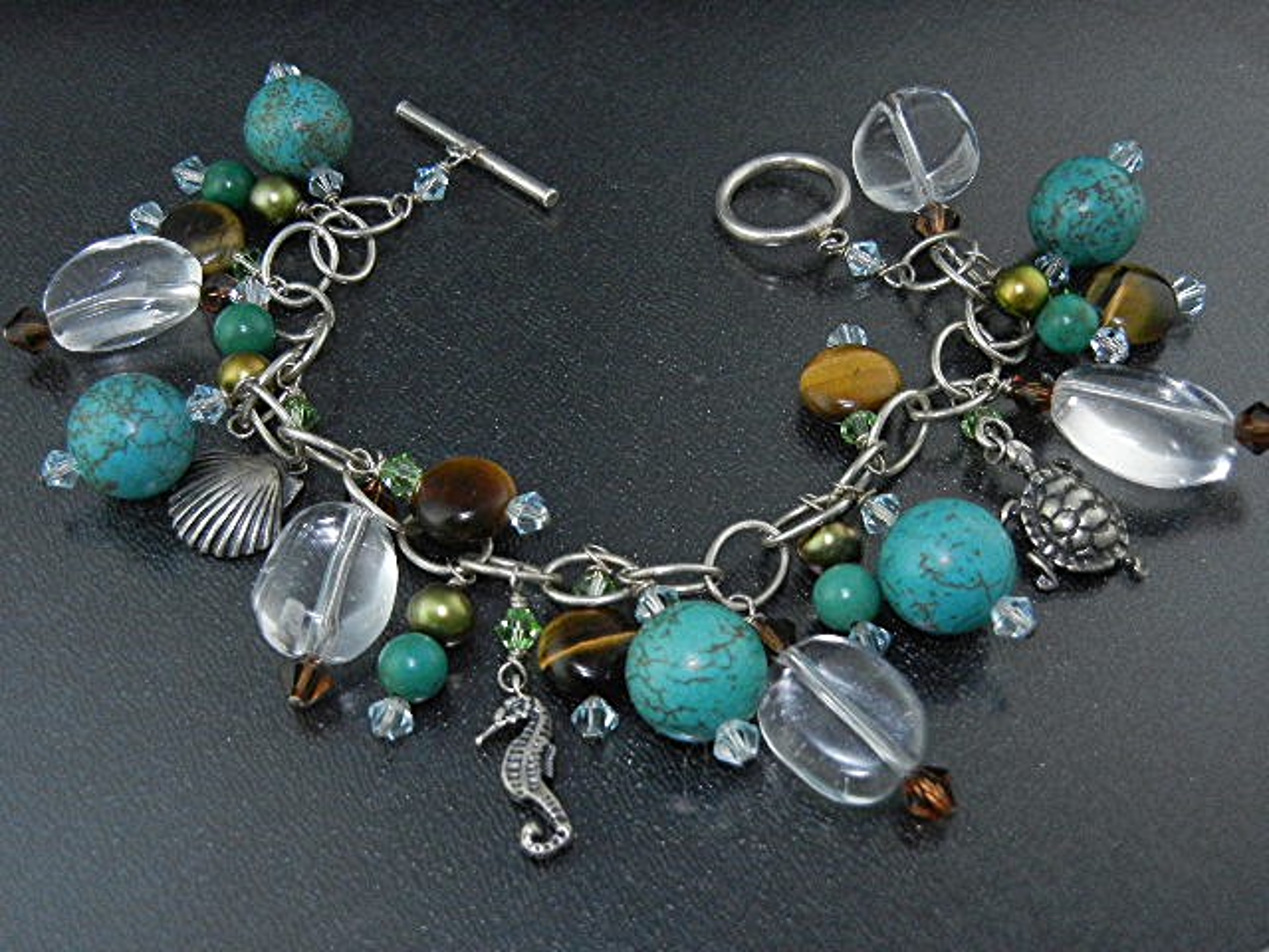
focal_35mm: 45
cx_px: 634
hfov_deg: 42.1
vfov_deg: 32.2
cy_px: 476
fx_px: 1650
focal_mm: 8.1
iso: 800
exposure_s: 1/30
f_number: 7.6
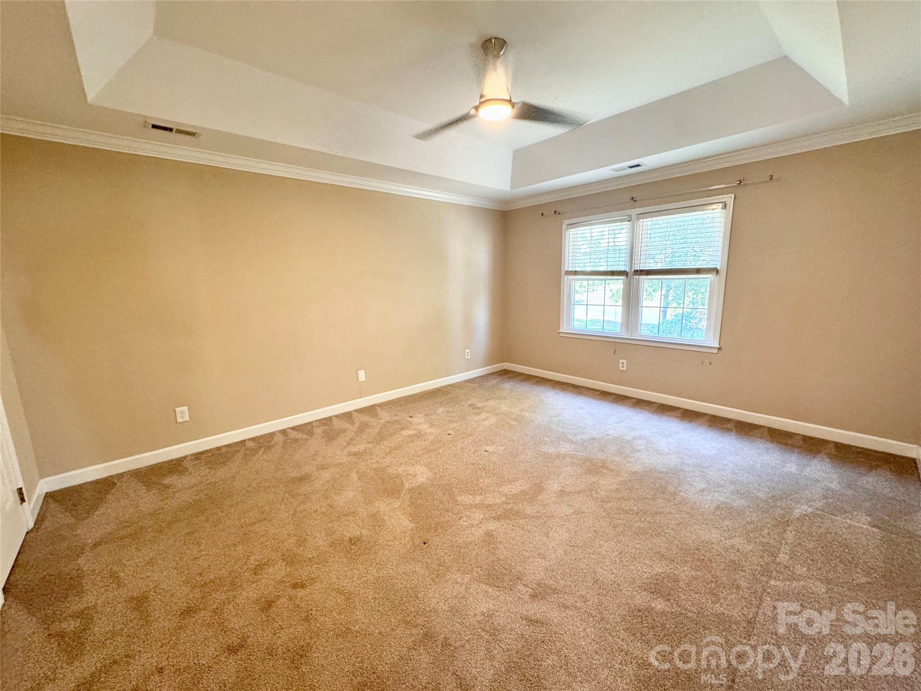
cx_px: 460
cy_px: 346
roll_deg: +1.7
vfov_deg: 85.7
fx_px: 372
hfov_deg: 102.1
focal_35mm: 14
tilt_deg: -11.2
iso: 400
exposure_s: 1/60
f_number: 2.2
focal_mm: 2.22
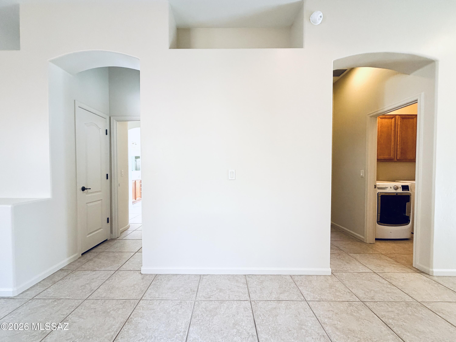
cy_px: 171
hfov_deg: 102.1
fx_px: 184
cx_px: 228
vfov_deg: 85.7
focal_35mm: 14
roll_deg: +0.6
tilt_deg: +1.4
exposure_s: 1/120
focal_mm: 2.22
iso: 320
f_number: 2.2
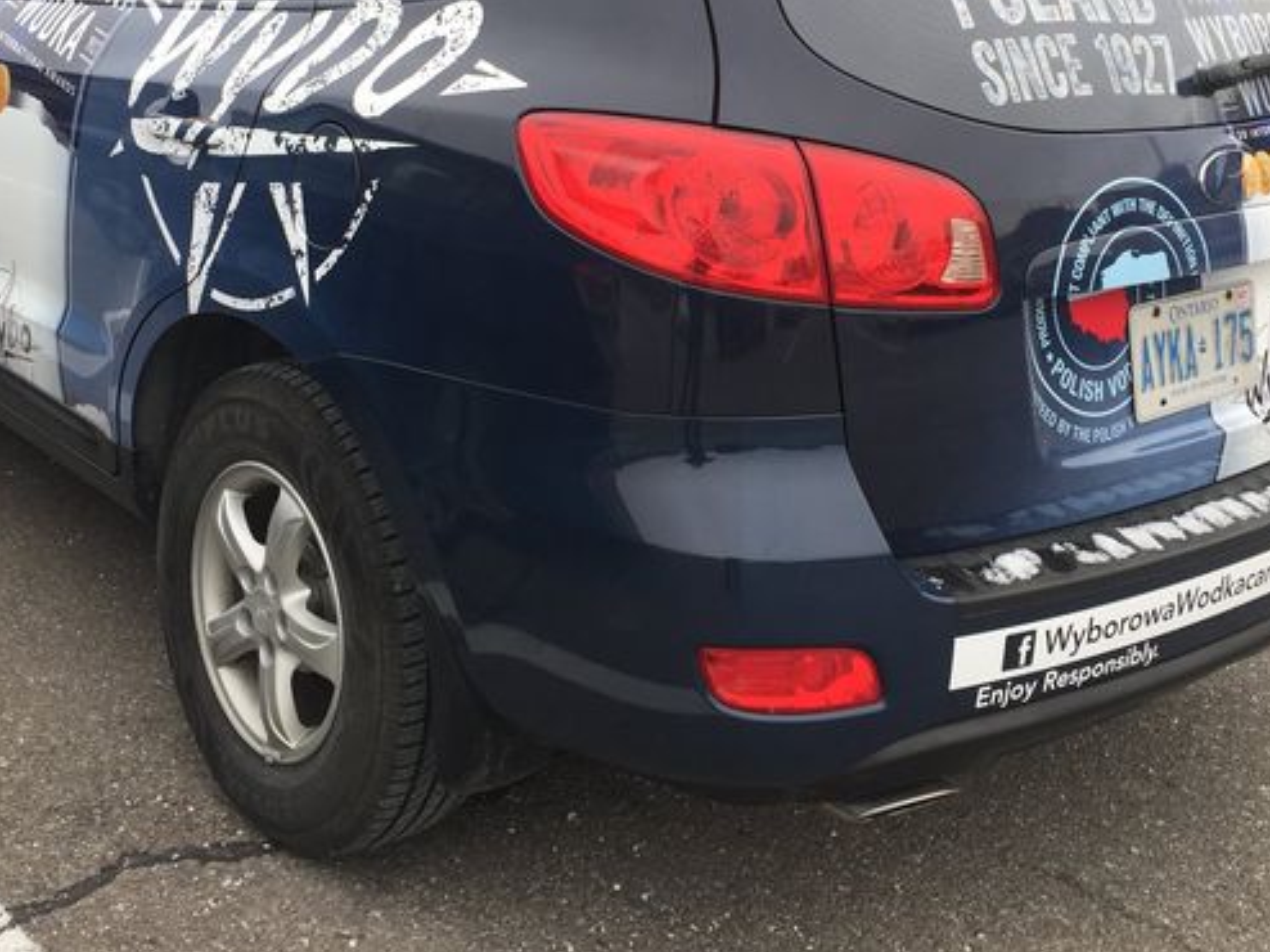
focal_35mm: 47
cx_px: 589
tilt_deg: -14.3
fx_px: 1724
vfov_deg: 30.3
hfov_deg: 40.4
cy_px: 229
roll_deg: -1.6
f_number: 2.2
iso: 32
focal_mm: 4.15
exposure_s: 1/246
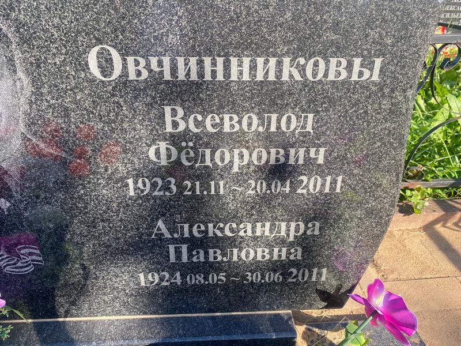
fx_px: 346
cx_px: 230
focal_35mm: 26
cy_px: 173
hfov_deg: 67.3
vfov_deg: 53.1
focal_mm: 4.25
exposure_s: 1/539
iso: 32
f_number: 1.8
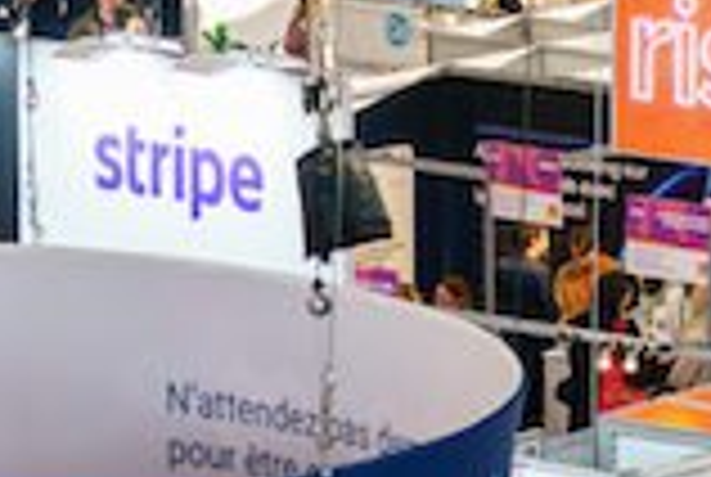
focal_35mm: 354
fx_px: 7005
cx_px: 1220
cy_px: 9
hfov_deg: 5.7
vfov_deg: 3.9
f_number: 2.8
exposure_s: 1/200
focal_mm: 70
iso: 500
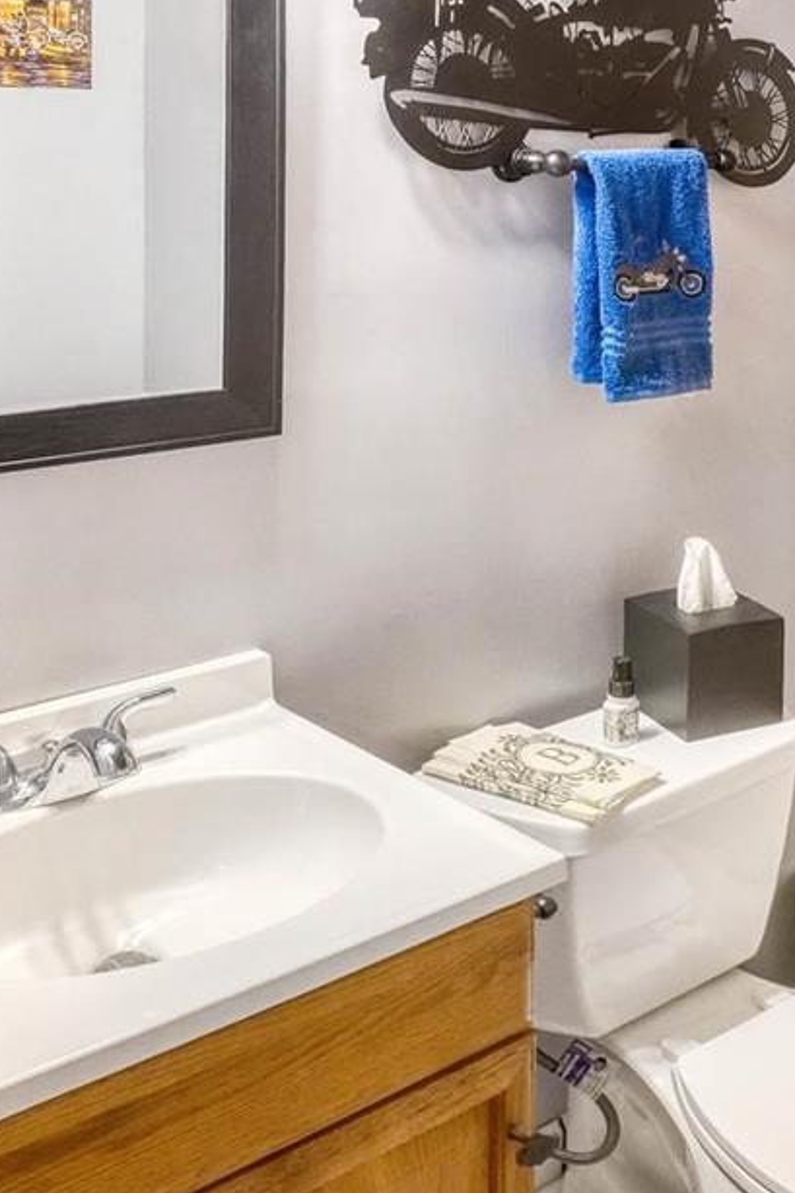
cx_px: 515
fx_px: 1326
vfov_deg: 48.5
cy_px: 583
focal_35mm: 40
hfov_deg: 33.2
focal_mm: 16
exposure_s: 1/30
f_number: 16
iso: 2000
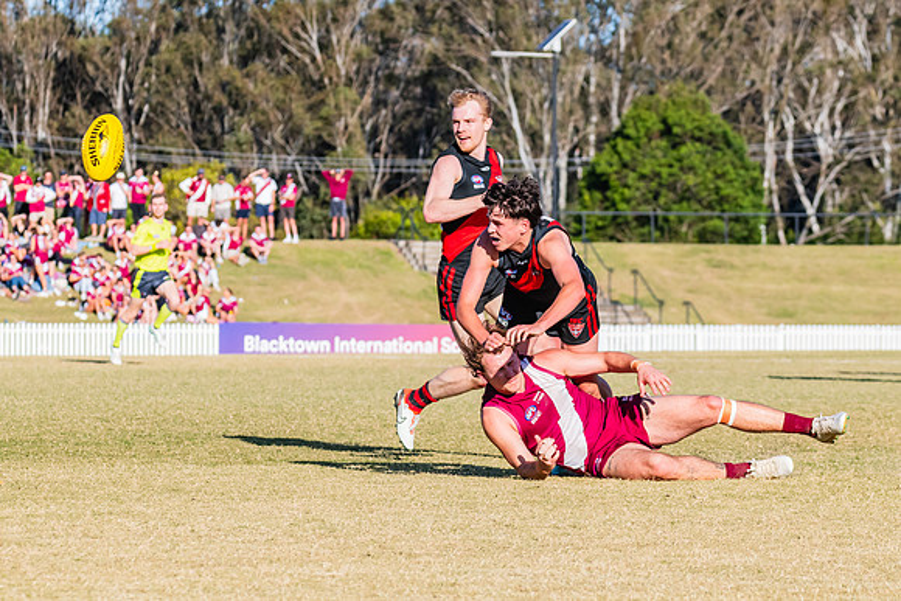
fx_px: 6015
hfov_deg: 8.6
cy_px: 298
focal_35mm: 240
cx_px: 547
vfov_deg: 5.7
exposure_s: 1/1600
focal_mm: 170
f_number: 9
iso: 800
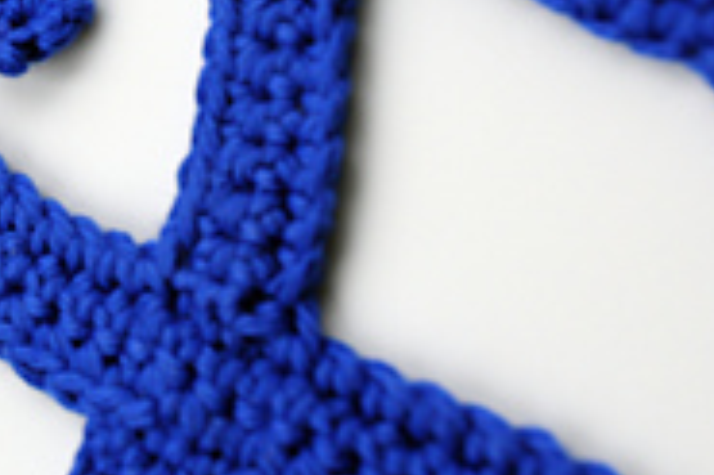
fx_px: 2484
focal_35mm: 125
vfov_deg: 10.7
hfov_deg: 15.7
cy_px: -77
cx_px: -147
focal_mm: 31
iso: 200
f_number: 8
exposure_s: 1/160
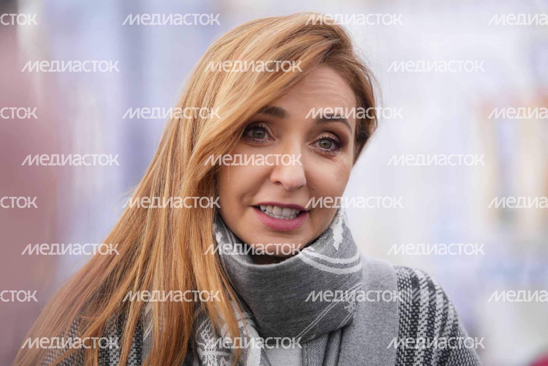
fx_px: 1690
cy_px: 183
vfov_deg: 12.3
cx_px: 274
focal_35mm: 111
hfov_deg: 18.4
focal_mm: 111
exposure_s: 1/640
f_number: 2.8
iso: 200
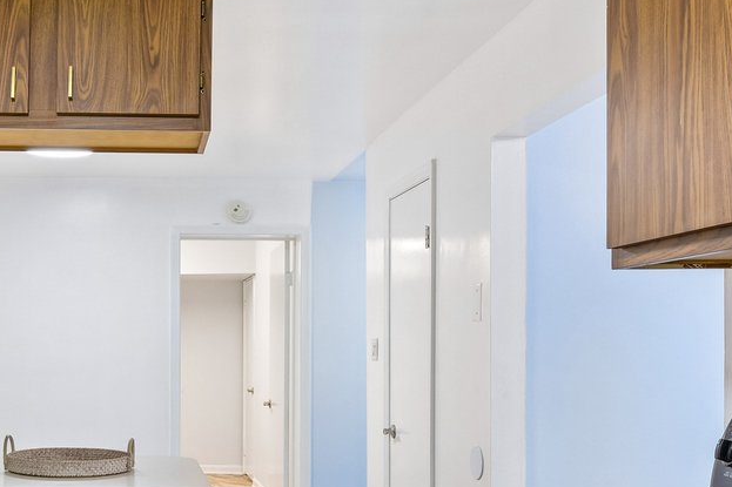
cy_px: 356
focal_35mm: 46
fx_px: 935
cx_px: 122
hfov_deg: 40.6
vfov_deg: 28.9
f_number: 8
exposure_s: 1/1.67
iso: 100
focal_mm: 14
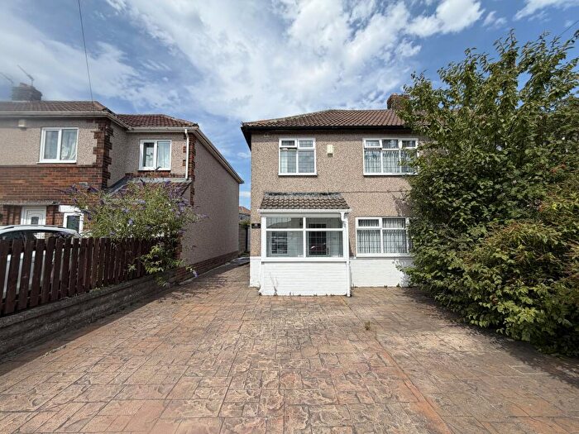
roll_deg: +0.9
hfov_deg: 102.1
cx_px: 290
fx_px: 234
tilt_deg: +4.1
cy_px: 217
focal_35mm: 14
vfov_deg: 85.7
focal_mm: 2.22
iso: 20
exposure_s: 1/853
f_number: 2.2
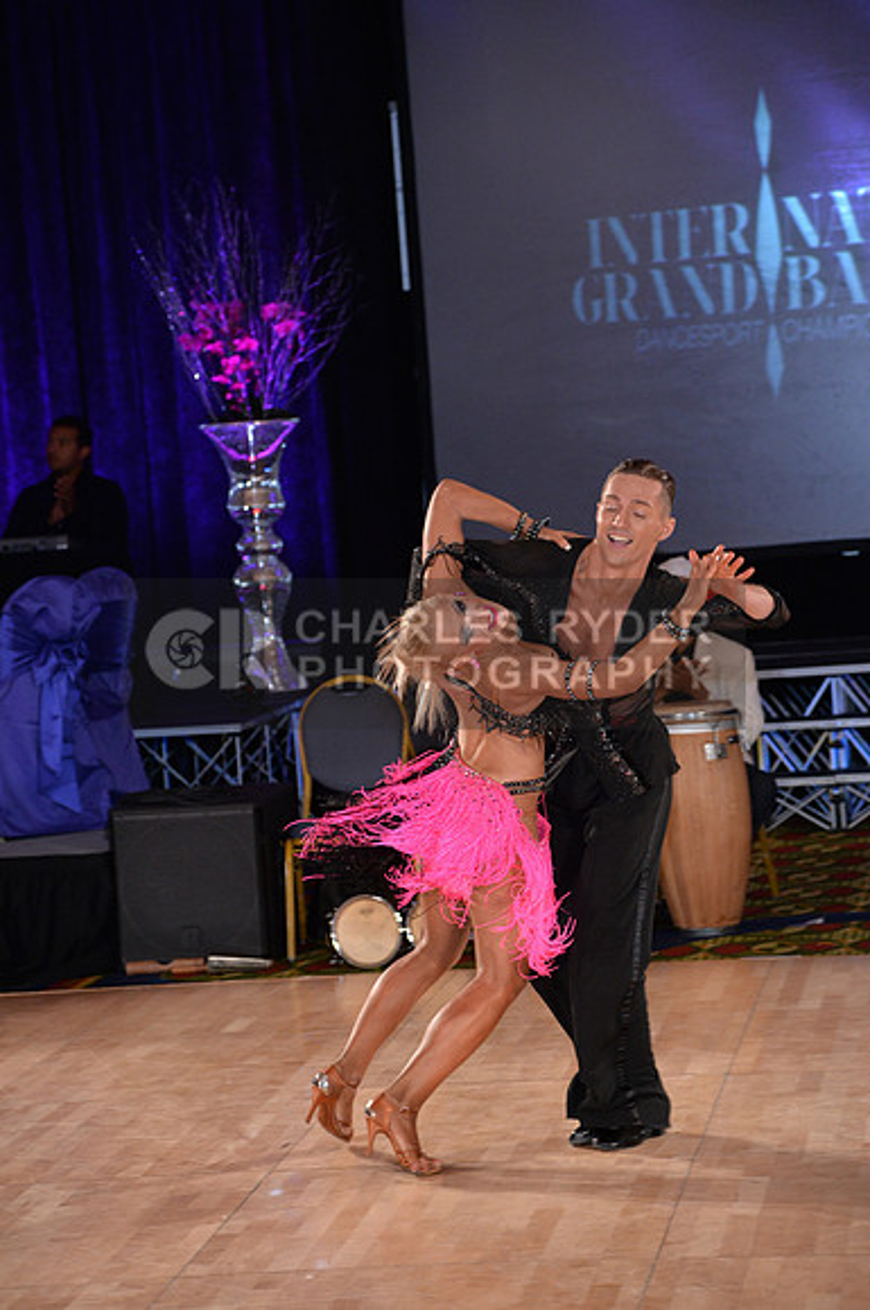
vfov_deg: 20.4
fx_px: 3636
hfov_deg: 13.6
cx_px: 435
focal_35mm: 100
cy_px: 655
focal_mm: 100
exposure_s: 1/250
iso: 1600
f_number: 4.5
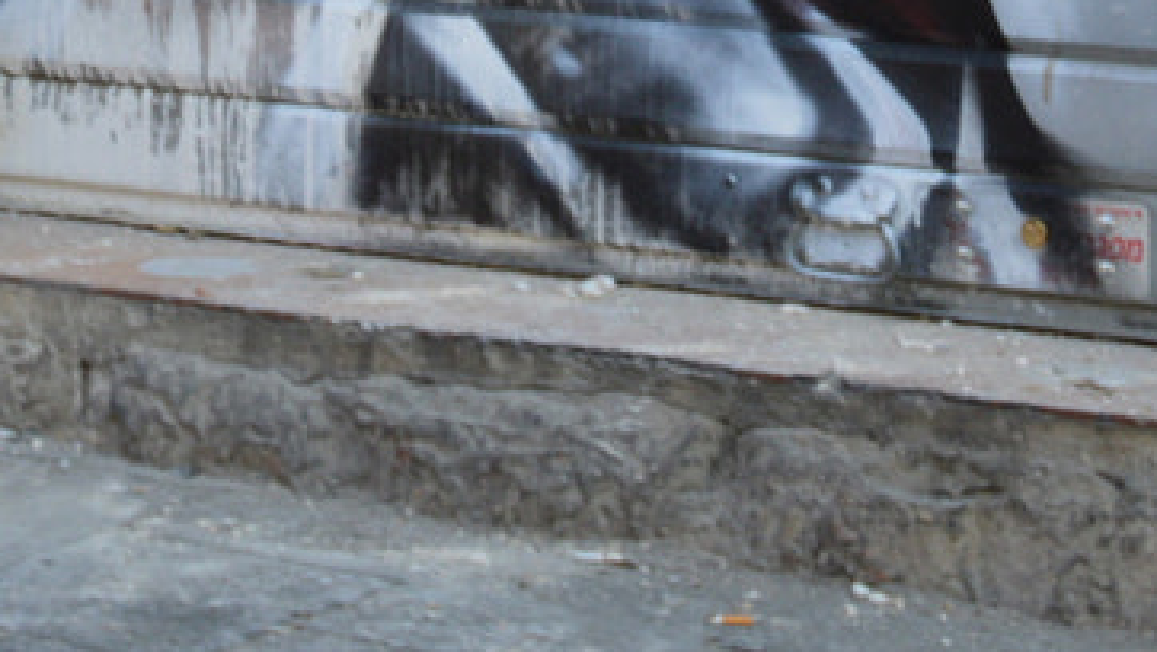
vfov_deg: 5.6
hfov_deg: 10.4
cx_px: 486
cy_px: -917
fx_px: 6384
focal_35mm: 208
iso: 125
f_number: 5.6
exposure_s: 1/125
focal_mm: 30
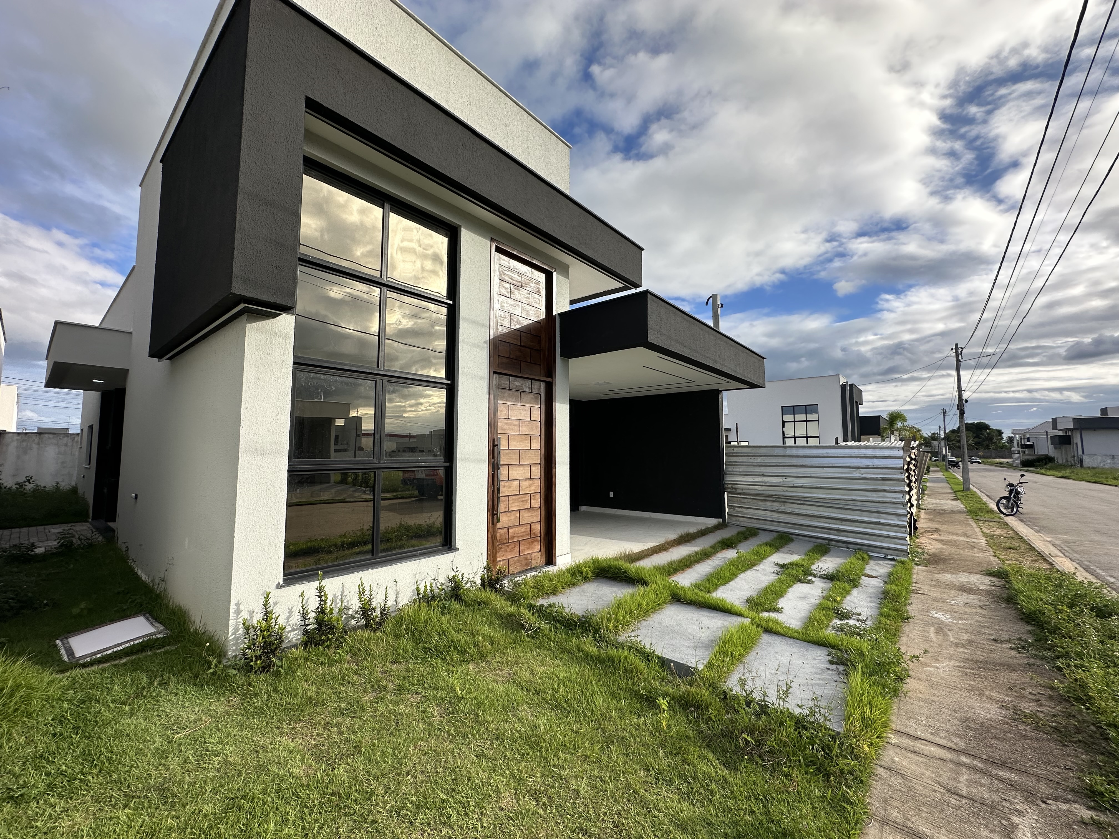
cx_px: 560
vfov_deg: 85.7
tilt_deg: +4.7
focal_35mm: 14
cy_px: 420
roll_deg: -0.9
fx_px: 453
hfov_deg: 102.1
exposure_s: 1/1416
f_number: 2.2
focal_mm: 2.22
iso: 40
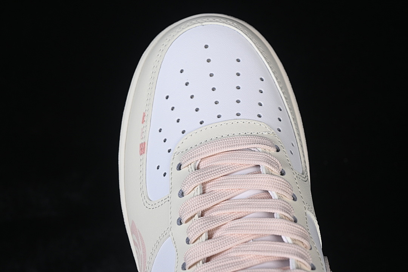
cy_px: 136
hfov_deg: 27.0
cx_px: 204
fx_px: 850
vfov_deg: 18.2
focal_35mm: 75
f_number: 7.1
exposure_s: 1/80
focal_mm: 50
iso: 160
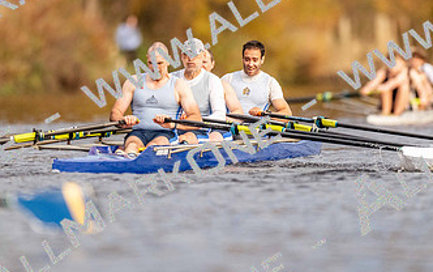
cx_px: 243
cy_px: 112
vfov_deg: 1.2
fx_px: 12612
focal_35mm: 1068
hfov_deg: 2.0
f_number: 4
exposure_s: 1/2500
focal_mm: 600
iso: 2200
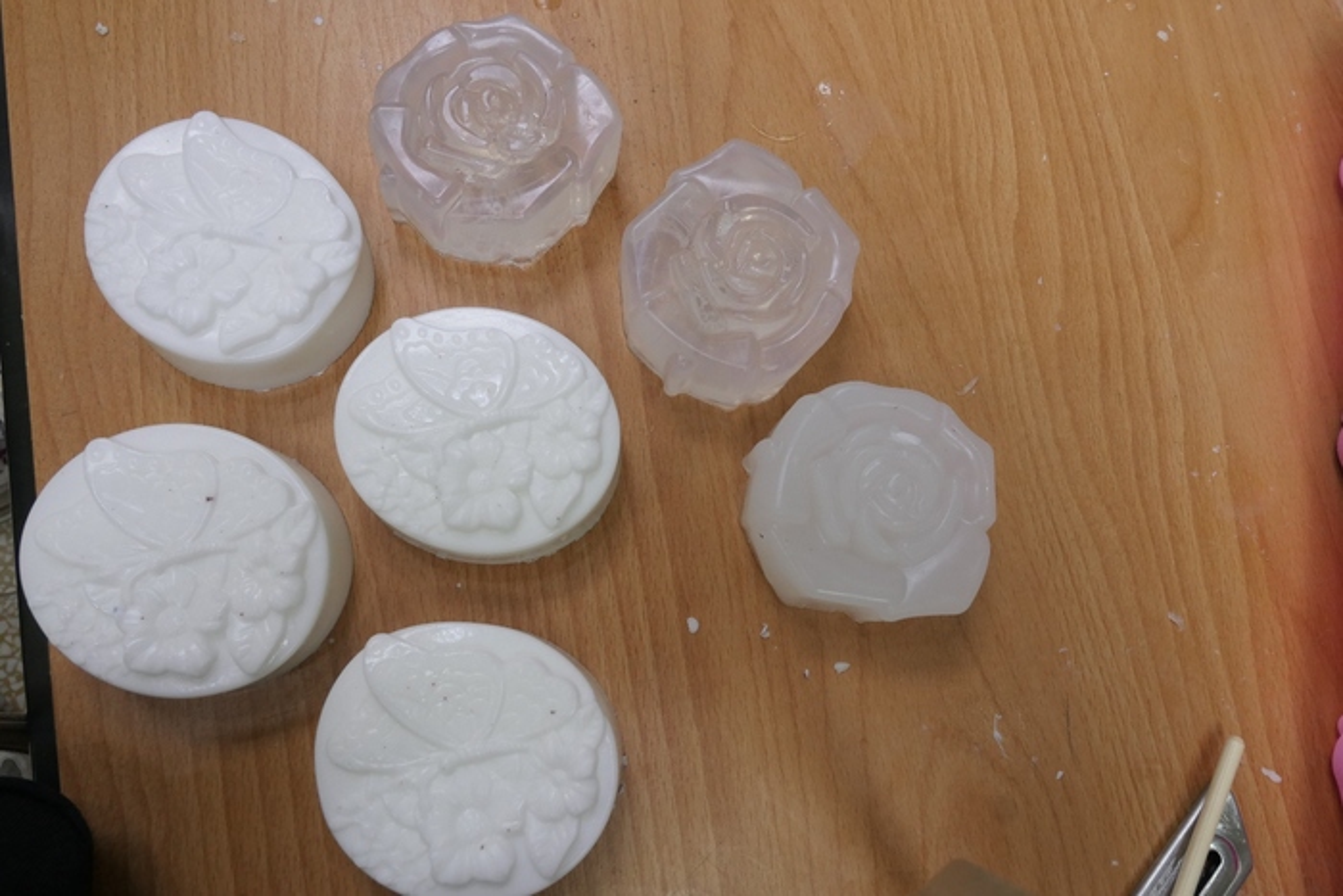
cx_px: 672
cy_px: 448
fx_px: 895
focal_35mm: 24
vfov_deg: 53.2
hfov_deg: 73.7
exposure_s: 1/60
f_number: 6.3
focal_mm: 8.8
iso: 500
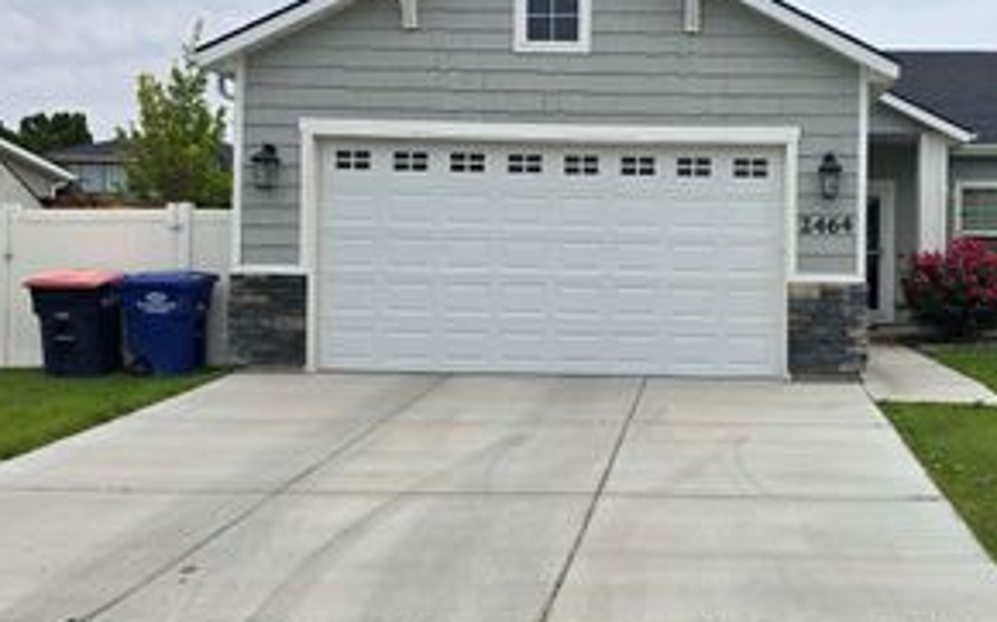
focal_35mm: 42
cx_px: 708
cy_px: 294
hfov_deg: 46.0
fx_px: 1141
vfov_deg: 30.5
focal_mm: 6.3
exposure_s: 1/740
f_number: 1.7
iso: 12
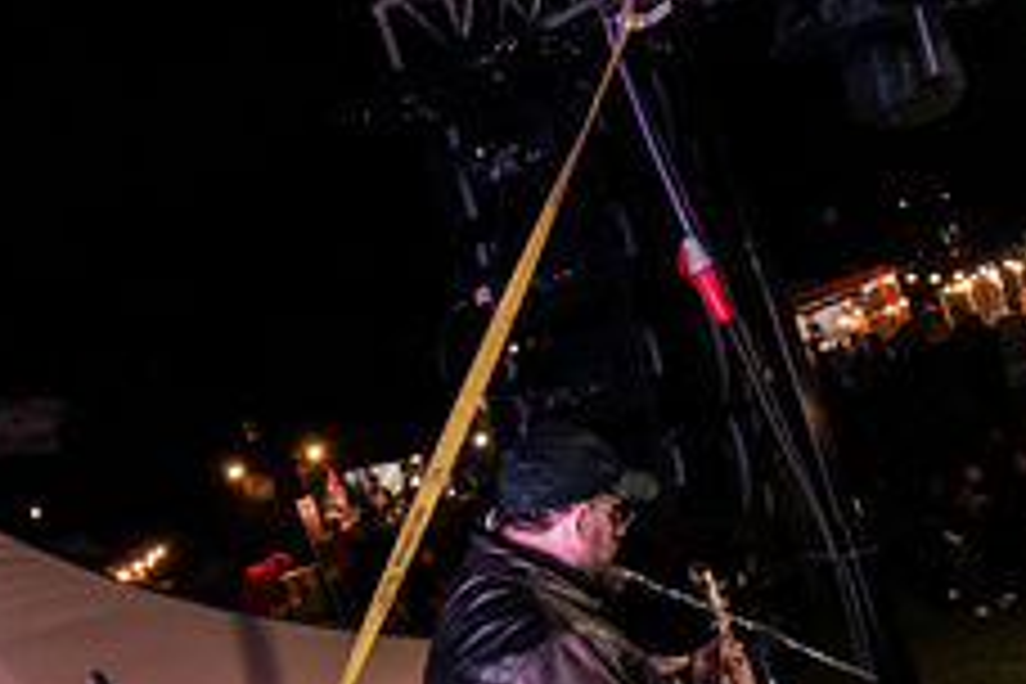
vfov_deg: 17.4
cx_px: 806
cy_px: 952
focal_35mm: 72
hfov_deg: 27.6
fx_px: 2052
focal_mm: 16
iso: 2000
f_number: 4
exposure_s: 1/200
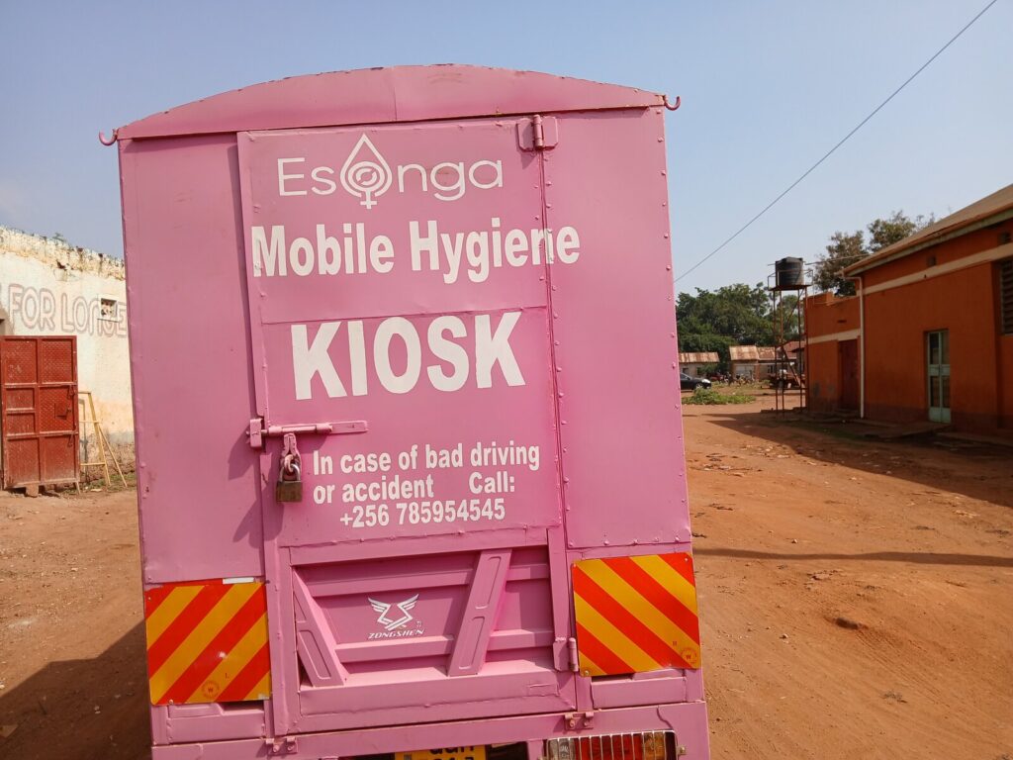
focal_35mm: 26
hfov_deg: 67.3
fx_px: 761
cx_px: 506
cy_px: 380
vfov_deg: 53.1
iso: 20
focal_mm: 3.98
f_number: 1.8
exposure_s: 1/591
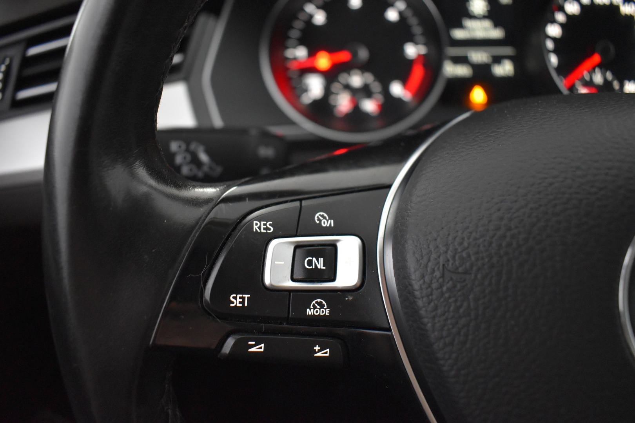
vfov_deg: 47.9
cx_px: 318
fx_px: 476
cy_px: 212
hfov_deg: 67.4
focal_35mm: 27
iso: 3200
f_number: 3.5
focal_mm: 18
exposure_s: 1/30
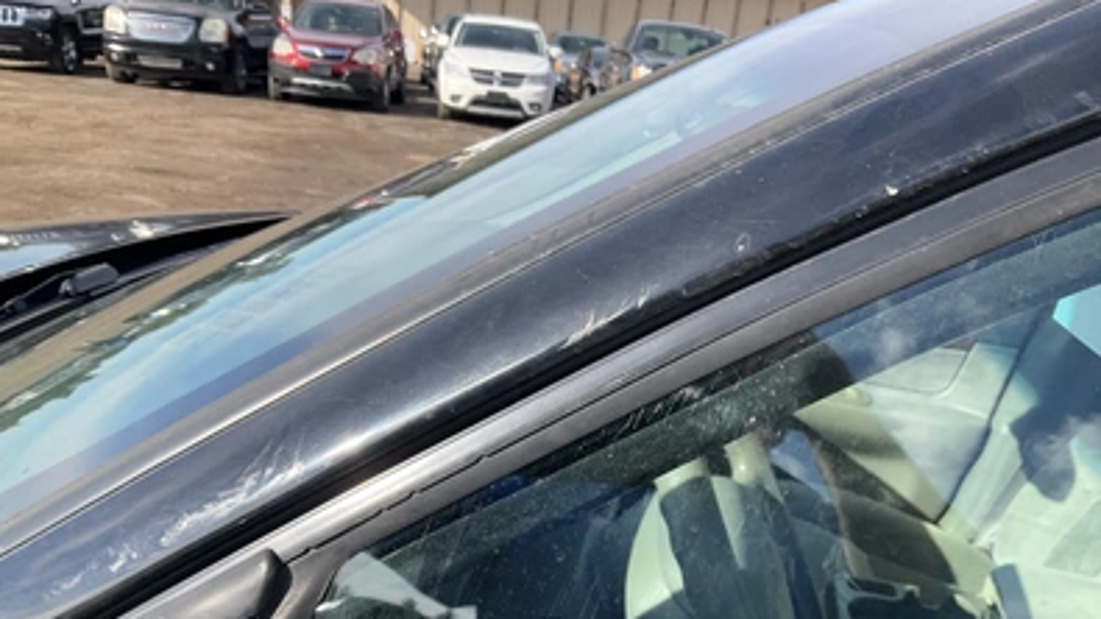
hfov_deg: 61.0
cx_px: 555
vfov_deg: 36.4
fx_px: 934
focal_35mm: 32
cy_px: 393
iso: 25
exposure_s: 1/709
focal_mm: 3
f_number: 1.8
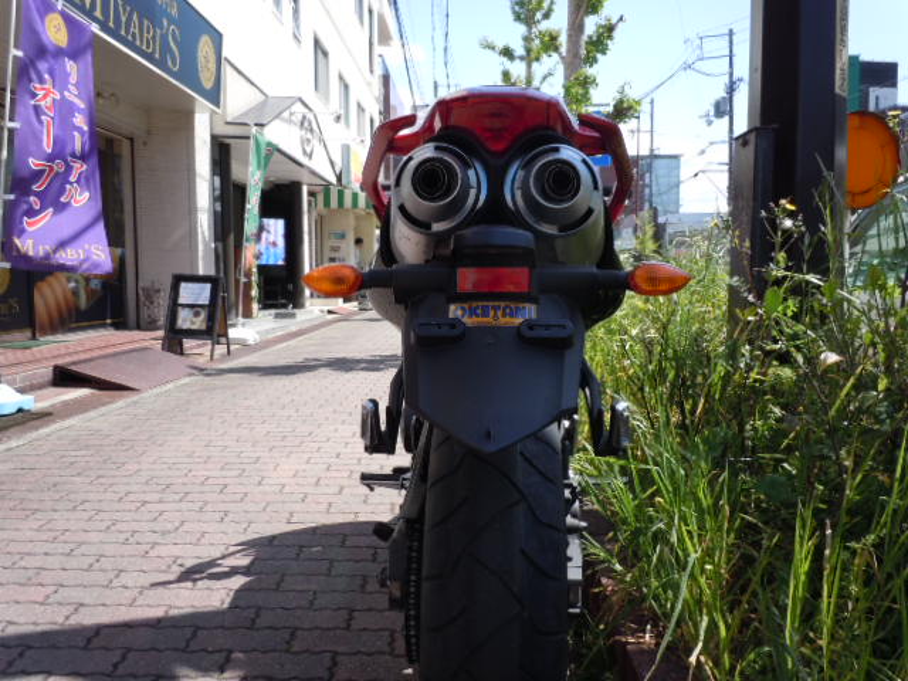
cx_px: 454
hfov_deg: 63.4
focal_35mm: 28
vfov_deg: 49.7
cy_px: 340
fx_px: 734
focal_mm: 5
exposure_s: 1/400
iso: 100
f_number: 3.7
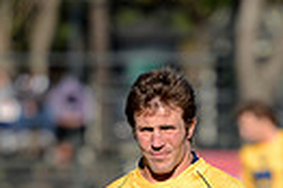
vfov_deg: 1.6
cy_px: 351
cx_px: 156
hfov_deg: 2.4
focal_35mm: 863
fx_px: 6776
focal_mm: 195
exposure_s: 1/2000
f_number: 2.8
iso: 250
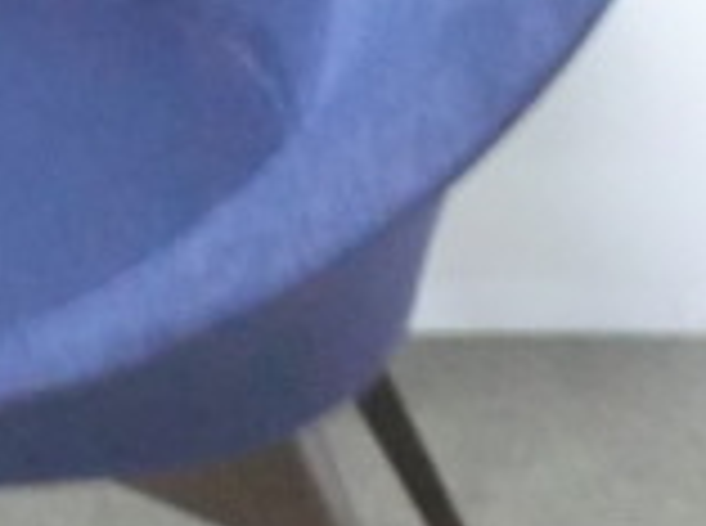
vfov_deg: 8.0
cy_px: 103
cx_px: 31
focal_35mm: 184
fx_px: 3744
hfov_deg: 10.7
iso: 800
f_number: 4.3
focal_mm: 8.2
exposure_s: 1/10
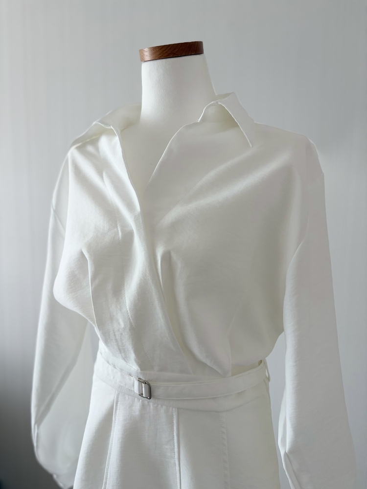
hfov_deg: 53.1
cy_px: 244
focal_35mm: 26
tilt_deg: -6.3
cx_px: 184
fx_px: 368
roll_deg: -0.7
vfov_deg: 67.3
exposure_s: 1/121
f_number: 1.6
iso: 125
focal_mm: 5.96
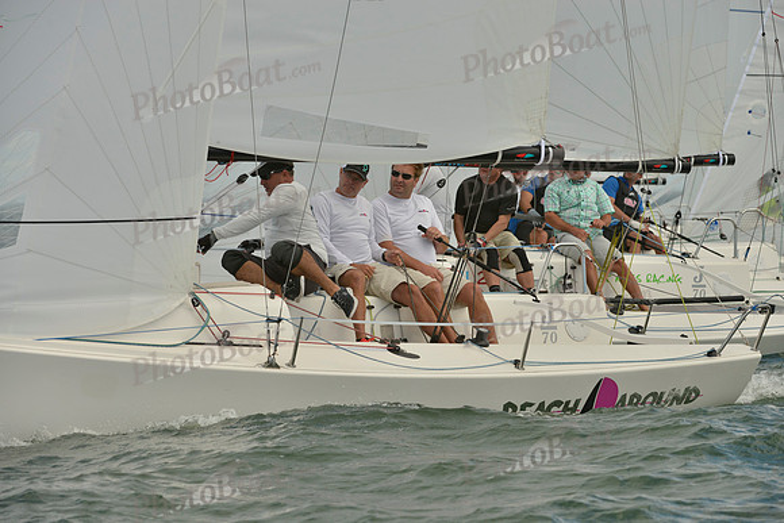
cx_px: 392
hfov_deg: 10.3
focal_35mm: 200
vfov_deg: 6.9
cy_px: 262
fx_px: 4356
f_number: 8
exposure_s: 1/1000
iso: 280
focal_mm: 200
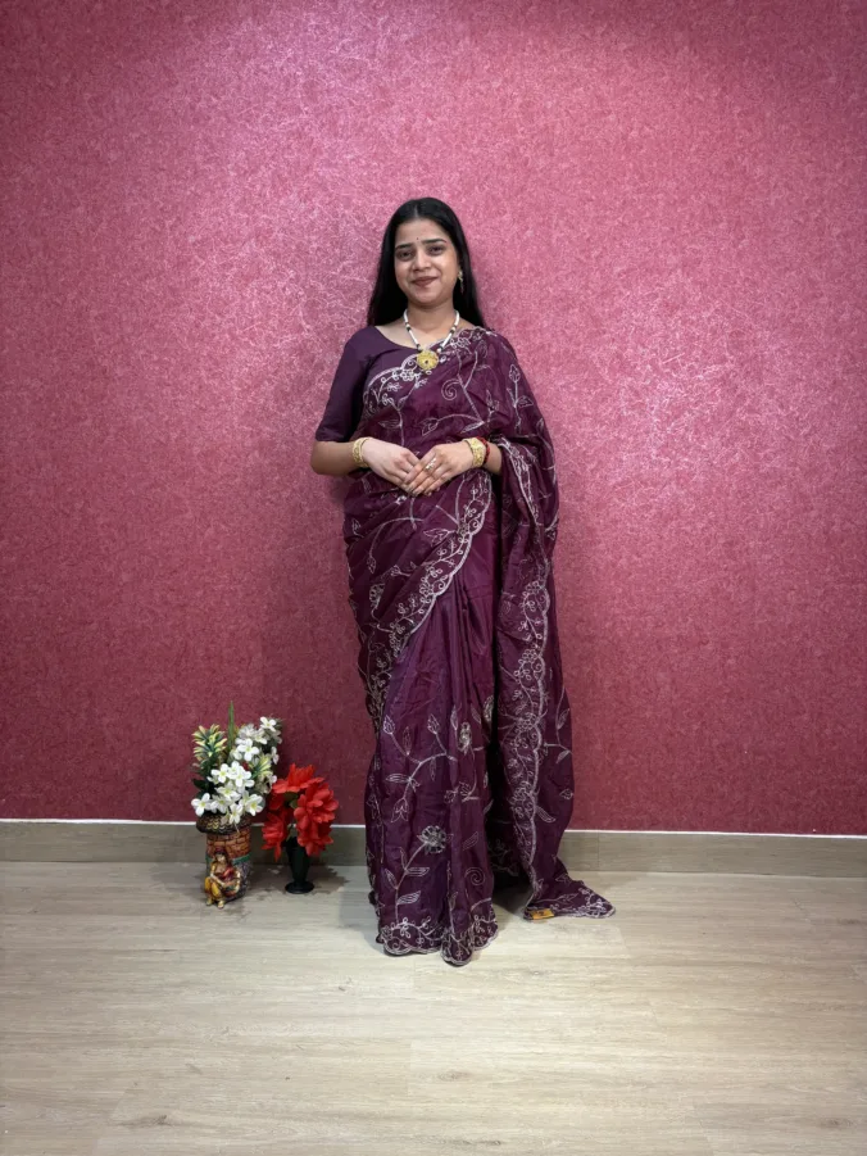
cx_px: 434
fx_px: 868
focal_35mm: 26
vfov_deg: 67.3
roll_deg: -0.2
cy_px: 578
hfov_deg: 53.1
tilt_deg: -4.6
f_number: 1.6
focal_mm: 5.96
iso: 32
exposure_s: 1/122
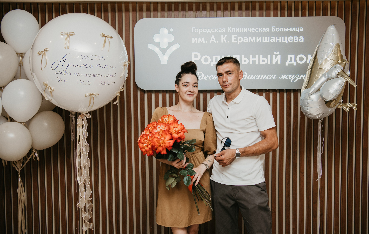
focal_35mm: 37
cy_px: 109
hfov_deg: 52.5
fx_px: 374
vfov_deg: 34.8
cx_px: 188
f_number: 4.5
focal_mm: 35
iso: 160
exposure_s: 1/160
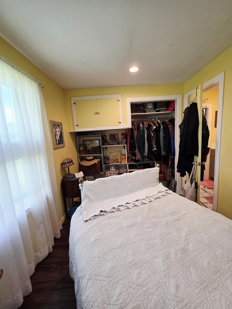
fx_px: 116
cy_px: 154
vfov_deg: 106.2
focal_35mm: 13
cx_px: 116
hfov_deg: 89.9
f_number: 1.9
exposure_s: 1/120
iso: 200
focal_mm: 2.2
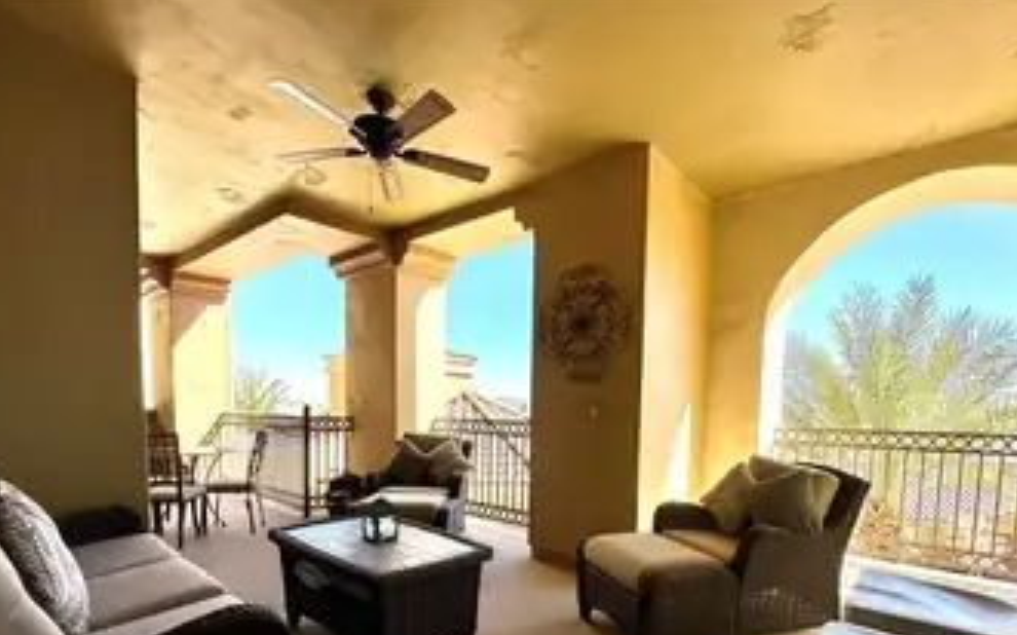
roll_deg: -1.1
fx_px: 499
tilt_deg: -4.5
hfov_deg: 91.1
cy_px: 447
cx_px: 527
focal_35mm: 18
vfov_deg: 62.5
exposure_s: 1/633
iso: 40
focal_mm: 2.22
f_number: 2.2
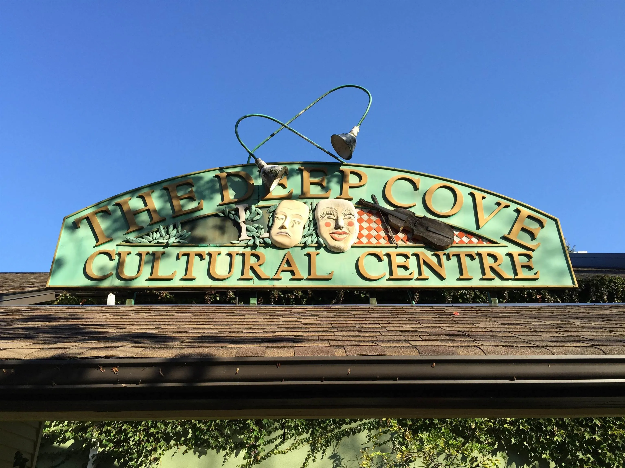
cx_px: 312
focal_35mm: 29
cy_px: 234
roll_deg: -0.7
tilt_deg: +29.5
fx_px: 524
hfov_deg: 61.7
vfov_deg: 48.2
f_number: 2.2
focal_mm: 4.15
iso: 32
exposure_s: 1/920
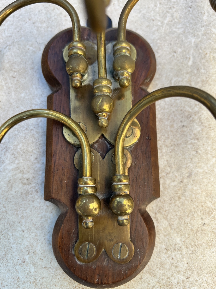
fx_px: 216
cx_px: 108
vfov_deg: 67.3
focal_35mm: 26
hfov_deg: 53.1
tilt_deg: -81.5
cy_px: 144
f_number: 1.5
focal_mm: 5.7
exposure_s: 1/204
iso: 40
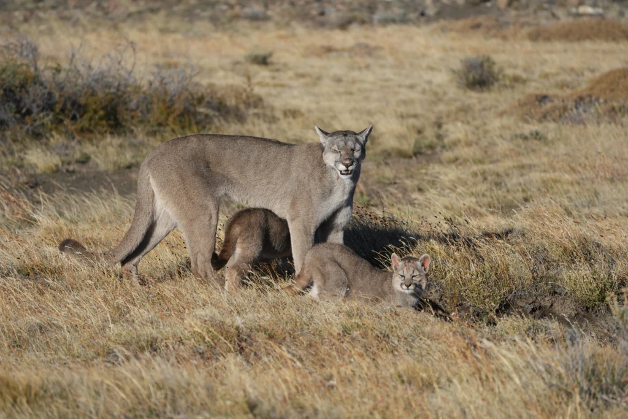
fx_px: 3489
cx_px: 314
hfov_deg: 10.3
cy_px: 210
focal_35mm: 200
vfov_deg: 6.9
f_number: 5.6
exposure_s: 1/1600
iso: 200
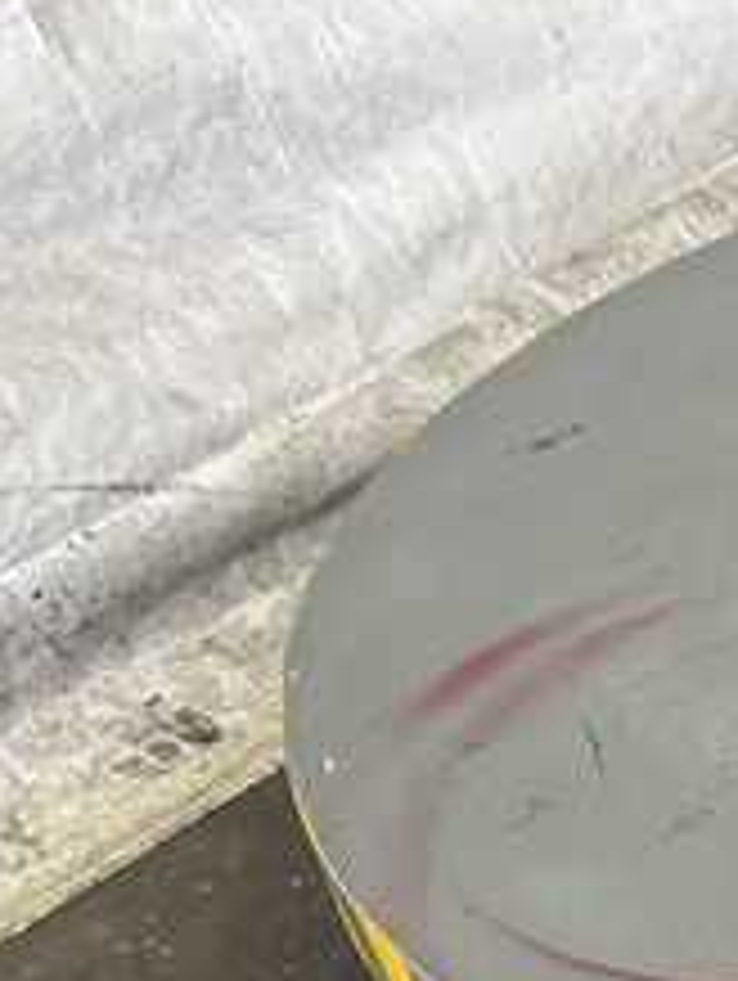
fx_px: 2497
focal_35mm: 88
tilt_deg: -42.8
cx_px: 1256
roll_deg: -0.3
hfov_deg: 15.0
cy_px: 1228
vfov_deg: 20.5
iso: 250
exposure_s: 1/60
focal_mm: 6.86
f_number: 1.78
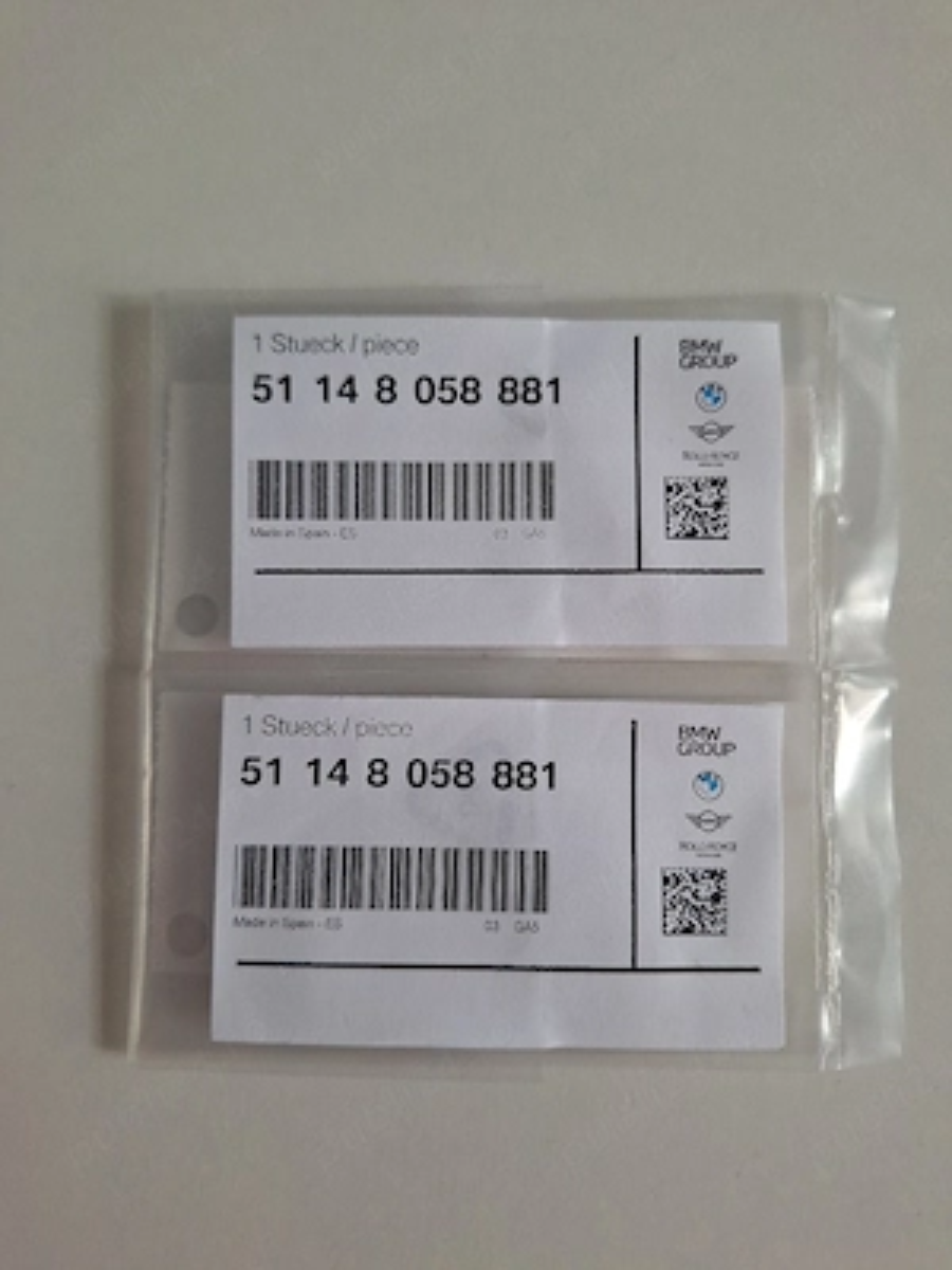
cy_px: 635
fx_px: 843
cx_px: 476
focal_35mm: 23
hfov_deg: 58.9
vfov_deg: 73.9
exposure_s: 1/50
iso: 80
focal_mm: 5.54
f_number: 1.8
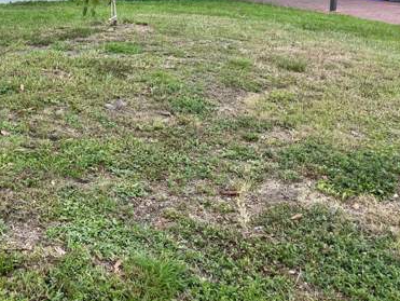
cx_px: 116
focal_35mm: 56
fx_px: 648
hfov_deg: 33.8
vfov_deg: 24.9
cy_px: 2
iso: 50
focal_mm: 5.1
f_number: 1.6
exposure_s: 1/2062
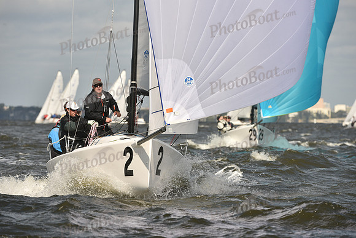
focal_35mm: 340
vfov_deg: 4.0
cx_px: 178
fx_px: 3363
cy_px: 119
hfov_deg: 6.1
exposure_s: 1/1250
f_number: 8
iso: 250
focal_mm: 340
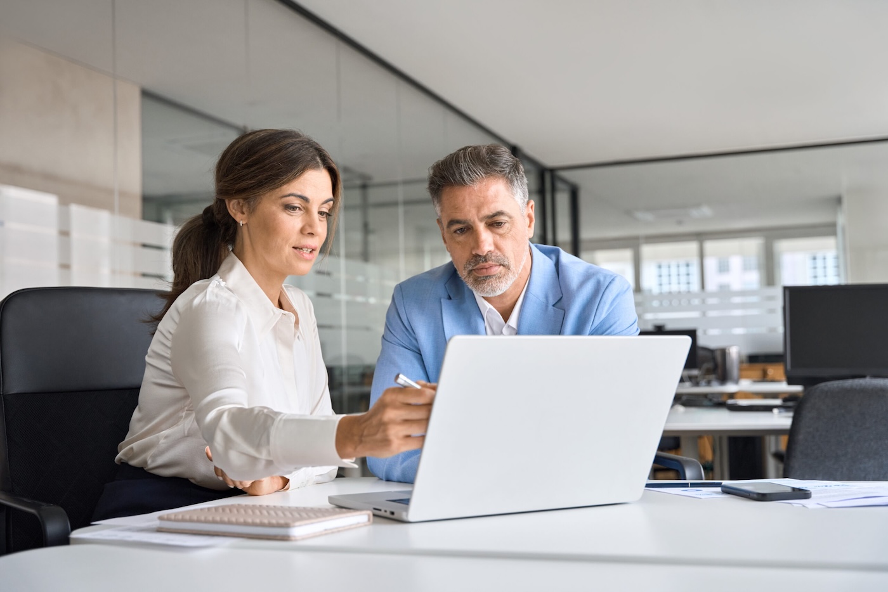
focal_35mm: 44
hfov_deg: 44.9
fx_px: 1076
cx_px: 444
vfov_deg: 30.8
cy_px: 296
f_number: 3.5
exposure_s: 1/500
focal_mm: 43.6
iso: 1000
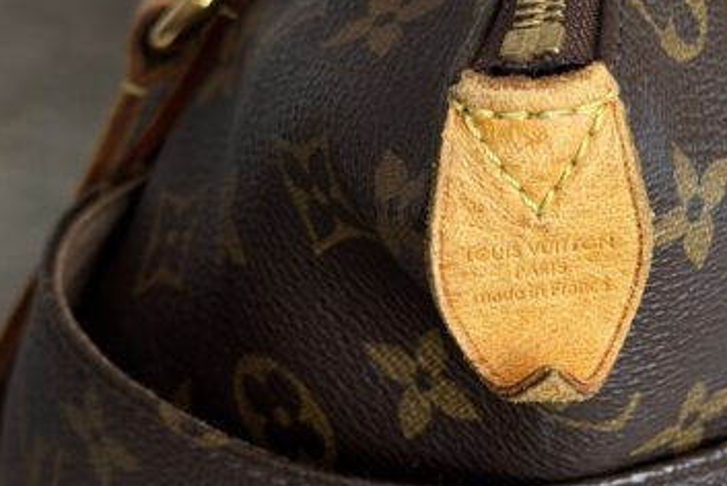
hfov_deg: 18.0
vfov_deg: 12.1
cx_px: 546
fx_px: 2284
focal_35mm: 113
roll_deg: -3.3
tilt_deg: -32.0
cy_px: 206
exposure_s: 1/120
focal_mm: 6.76
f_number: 1.78
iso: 100
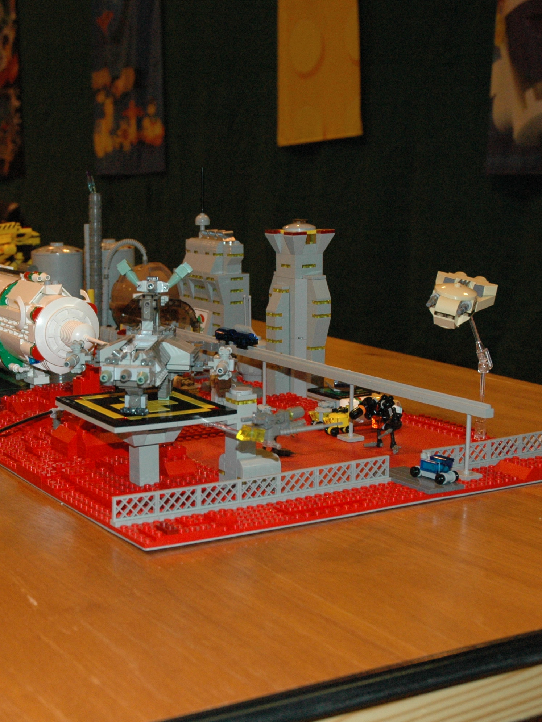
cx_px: 75
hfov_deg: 24.4
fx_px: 1226
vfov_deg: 32.8
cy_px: 361
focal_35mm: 59
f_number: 4.5
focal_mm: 27
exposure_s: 1/60
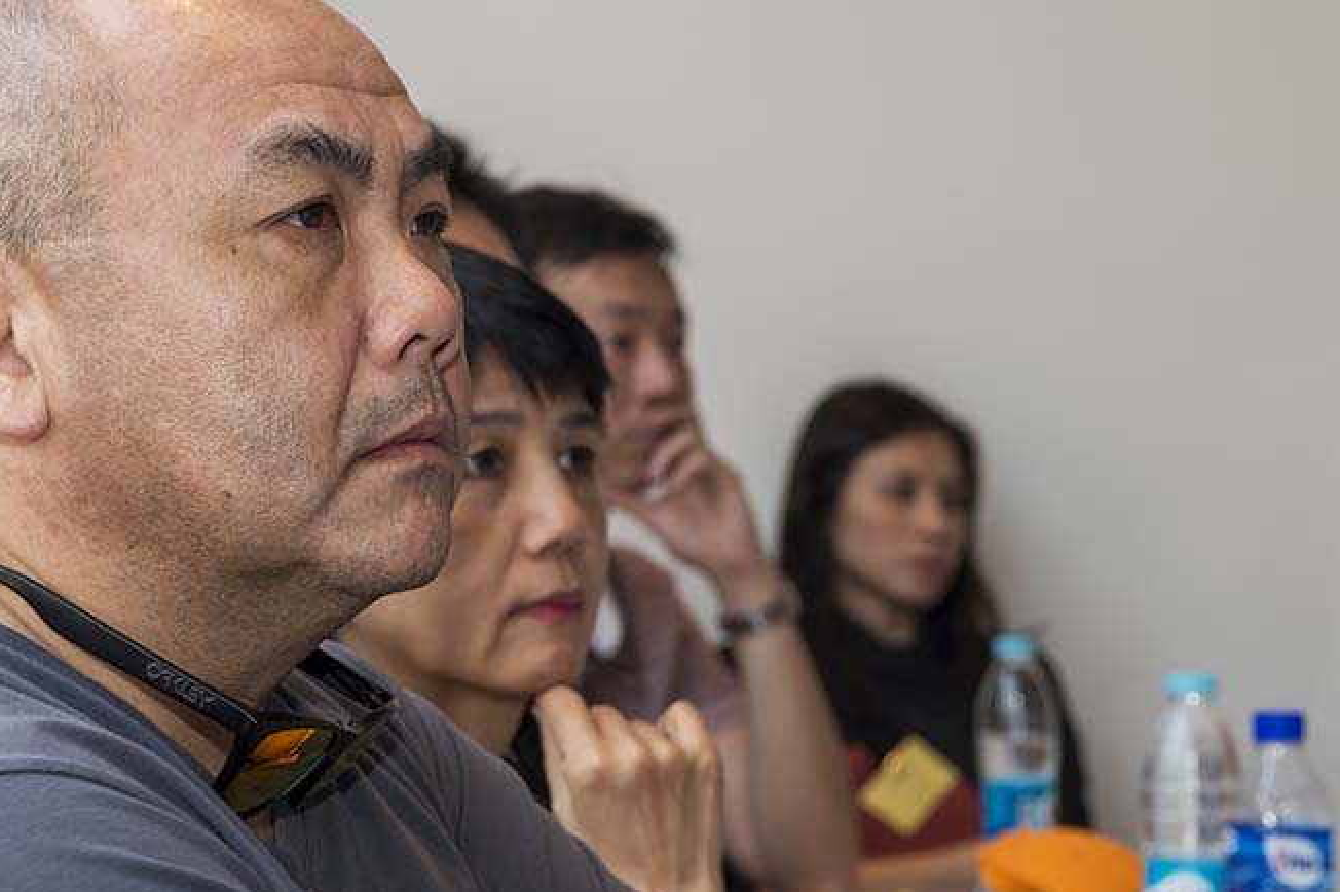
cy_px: 426
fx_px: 3832
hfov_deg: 19.8
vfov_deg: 13.3
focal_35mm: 103
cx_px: 684
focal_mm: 70
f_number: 7.1
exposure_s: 1/80
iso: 200
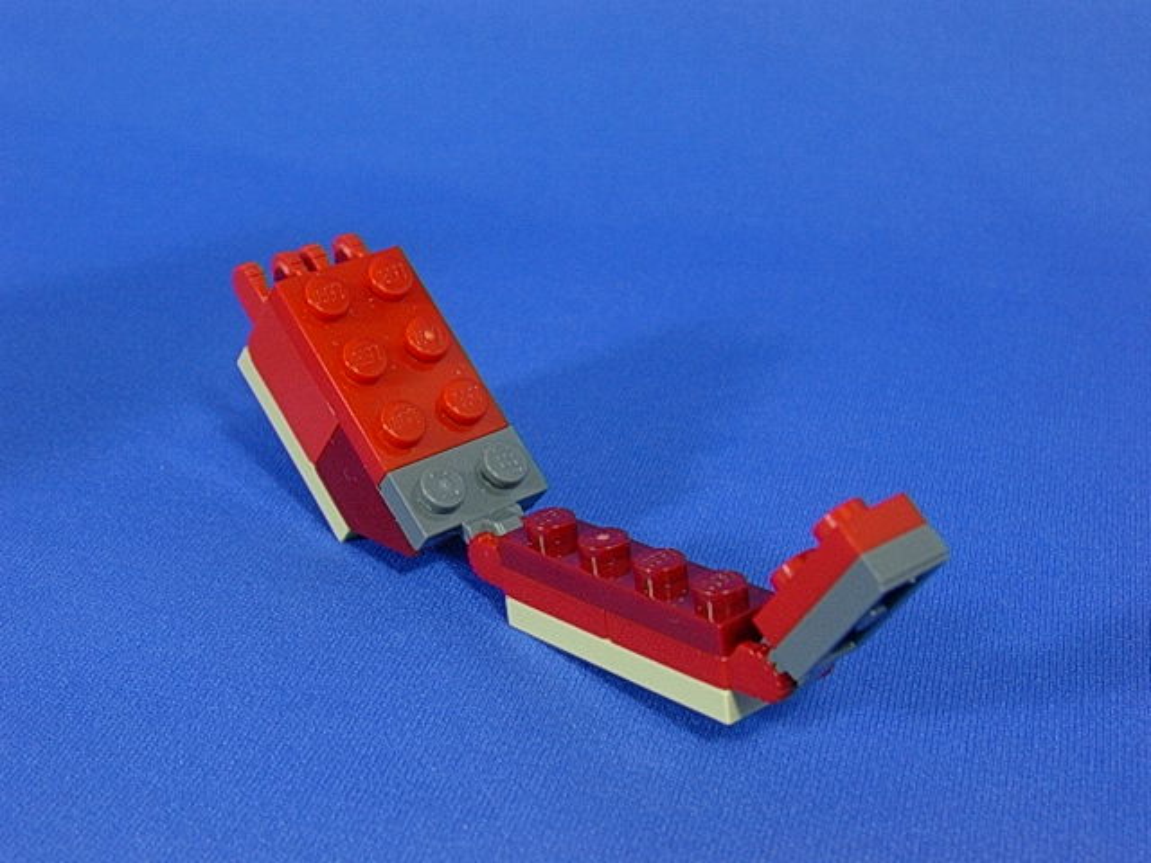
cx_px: 576
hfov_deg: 32.2
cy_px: 432
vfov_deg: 24.4
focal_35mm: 60
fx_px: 1995
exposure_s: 1/7.7
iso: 70
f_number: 3.4
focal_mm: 9
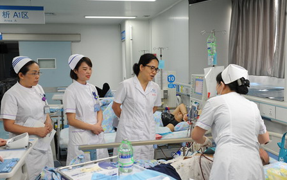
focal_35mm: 41
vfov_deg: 31.3
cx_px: 143
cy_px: 91
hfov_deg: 48.2
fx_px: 321
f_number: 5.6
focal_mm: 40
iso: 2500
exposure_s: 1/80
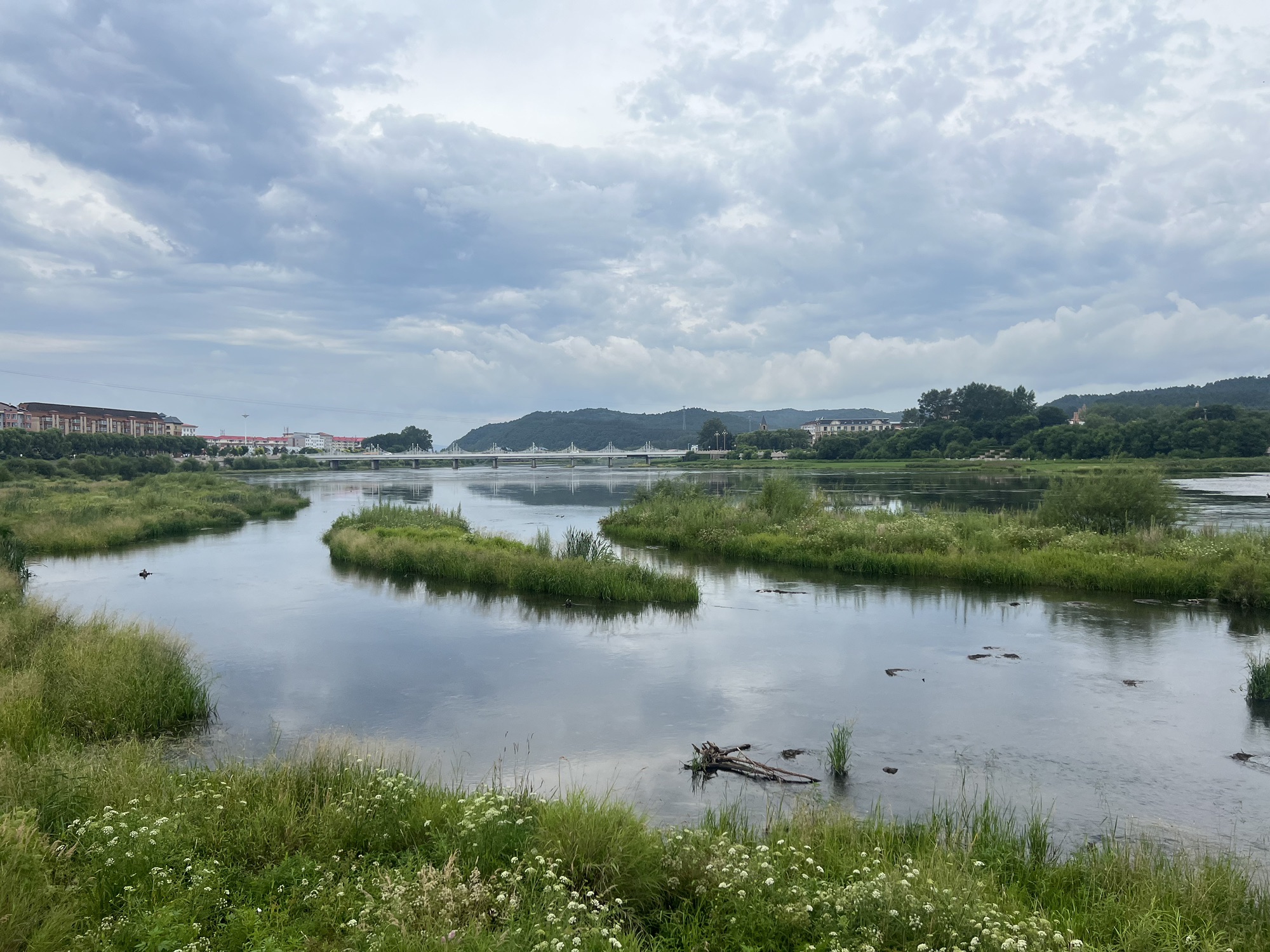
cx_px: 635
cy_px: 476
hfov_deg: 67.3
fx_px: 954
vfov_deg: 53.1
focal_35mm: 26
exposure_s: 1/5882
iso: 50
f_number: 1.5
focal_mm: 5.7
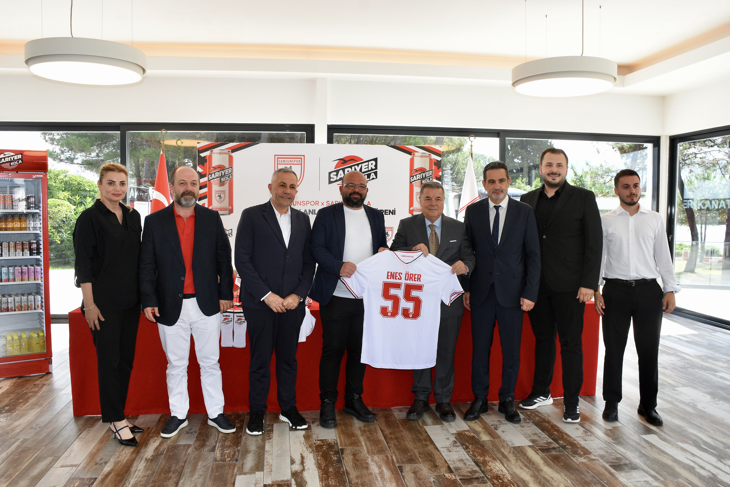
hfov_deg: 65.5
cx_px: 362
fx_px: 568
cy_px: 241
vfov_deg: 46.4
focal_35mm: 28
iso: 800
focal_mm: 18
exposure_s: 1/250
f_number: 8
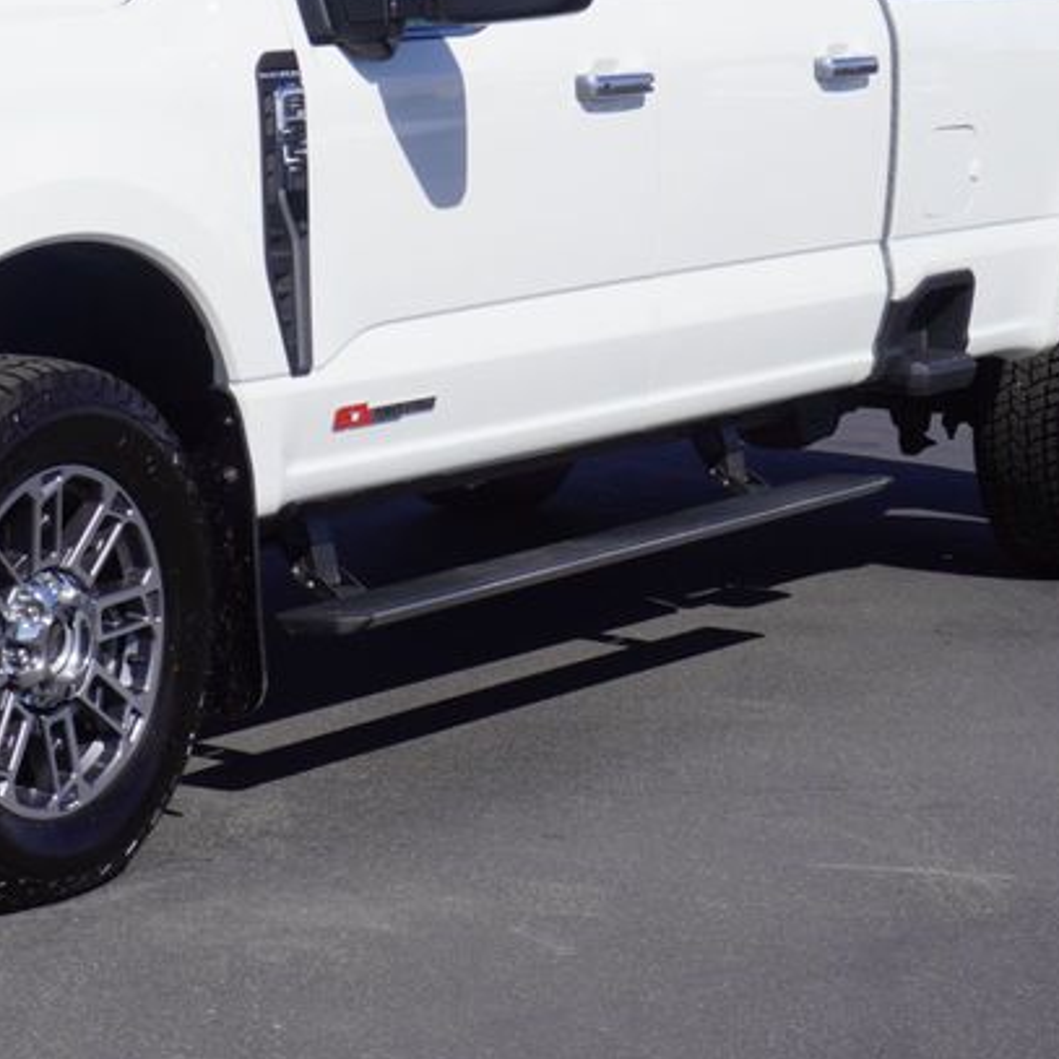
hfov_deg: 15.7
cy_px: 250
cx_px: 57
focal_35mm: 109
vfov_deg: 15.9
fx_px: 3773
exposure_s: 1/250
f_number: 11
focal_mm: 34
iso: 100
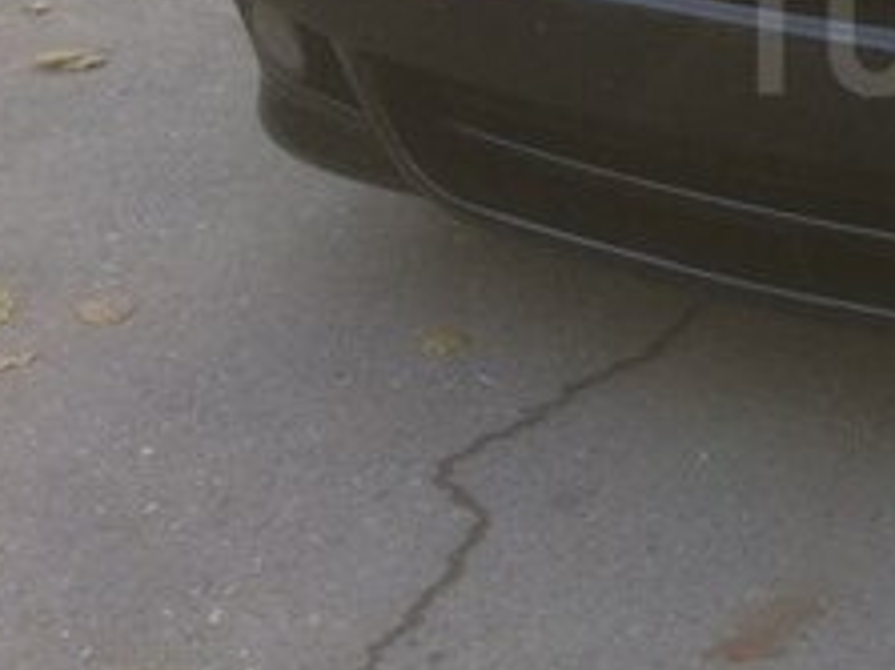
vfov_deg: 16.9
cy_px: 34
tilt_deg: -17.8
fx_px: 2222
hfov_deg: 20.9
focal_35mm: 86
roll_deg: -1.7
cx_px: 1136
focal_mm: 4.15
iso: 40
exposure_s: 1/100
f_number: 2.2
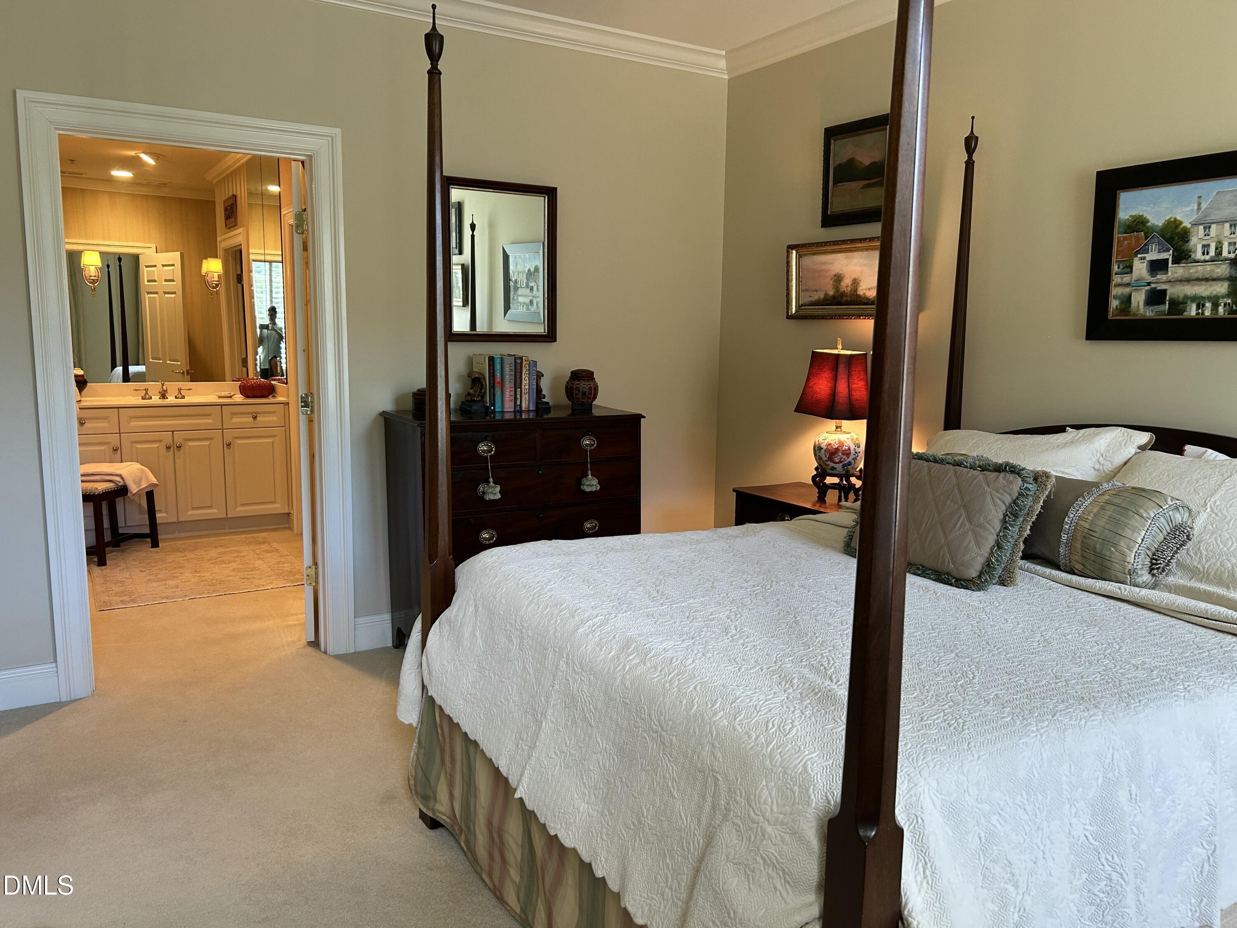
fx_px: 929
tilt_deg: -9.0
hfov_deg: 67.3
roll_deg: -0.4
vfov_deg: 53.1
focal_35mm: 26
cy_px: 464
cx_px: 618
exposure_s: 1/60
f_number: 1.5
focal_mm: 5.7
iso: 100
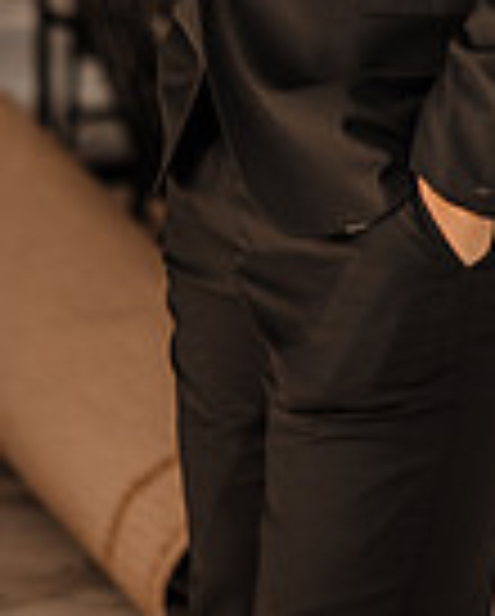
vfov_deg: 11.9
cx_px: 349
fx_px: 2814
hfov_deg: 10.0
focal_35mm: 154
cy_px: -337
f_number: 1.4
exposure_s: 1/1600
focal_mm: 50
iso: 100
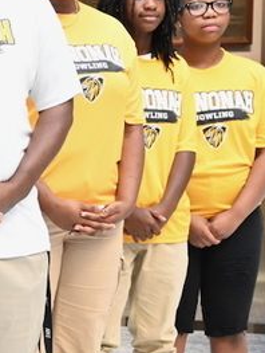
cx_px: -302
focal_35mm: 142
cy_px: 247
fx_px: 1446
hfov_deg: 9.6
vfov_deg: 13.8
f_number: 4
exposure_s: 1/320
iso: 6400
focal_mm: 38
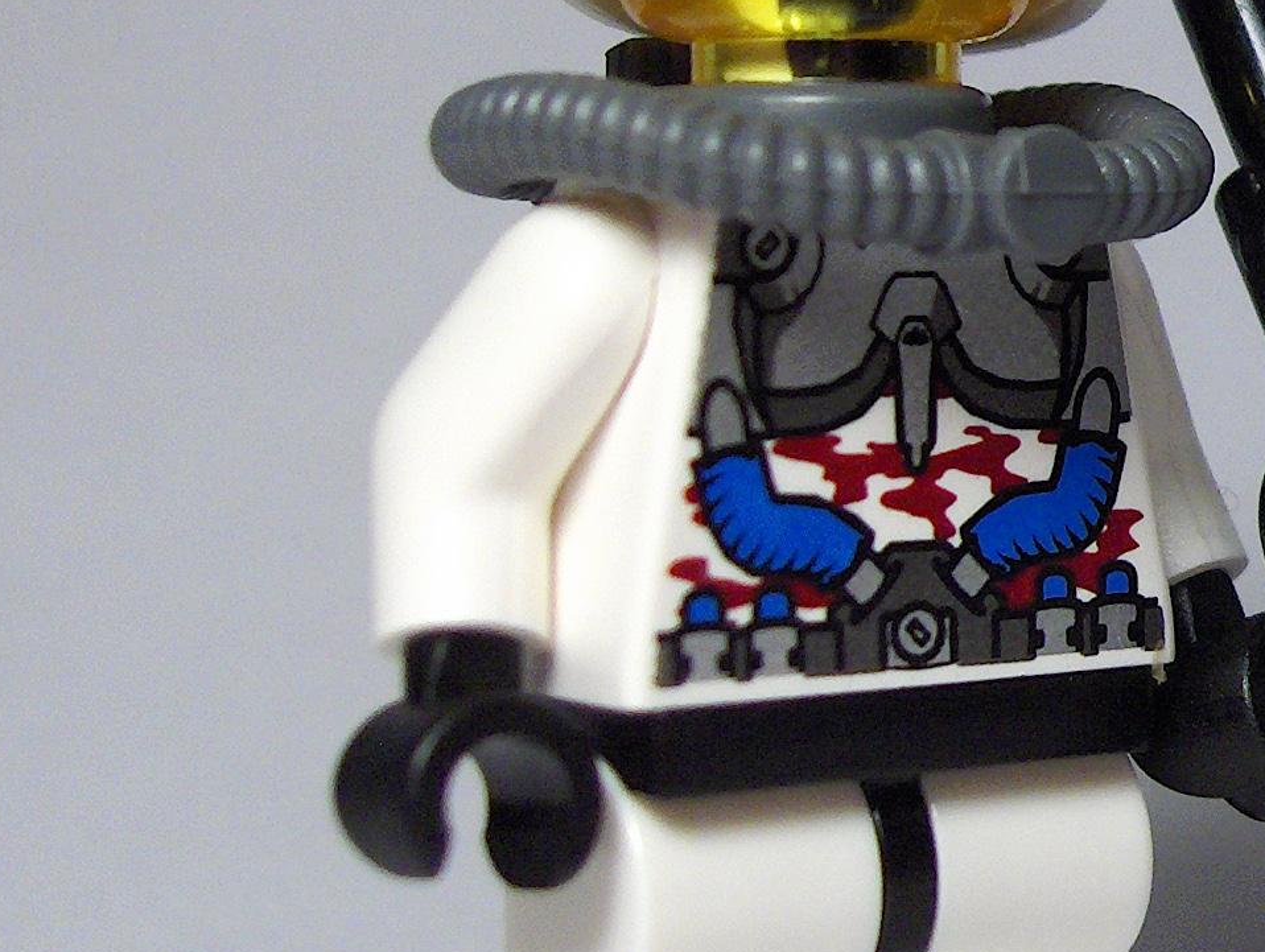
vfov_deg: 12.8
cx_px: 1783
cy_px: 399
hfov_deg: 15.8
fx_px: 4244
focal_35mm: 116
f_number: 2.8
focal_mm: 8
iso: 100
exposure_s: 1/351
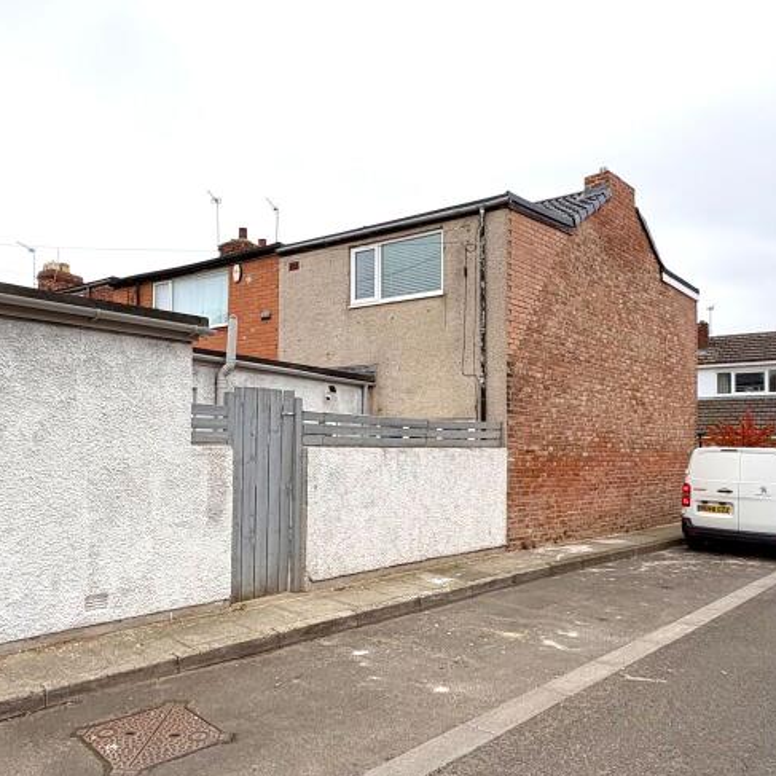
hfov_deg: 60.8
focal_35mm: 26
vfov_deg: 60.8
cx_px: 351
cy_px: 425
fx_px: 659
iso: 40
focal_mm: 2.22
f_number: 2.2
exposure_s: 1/289
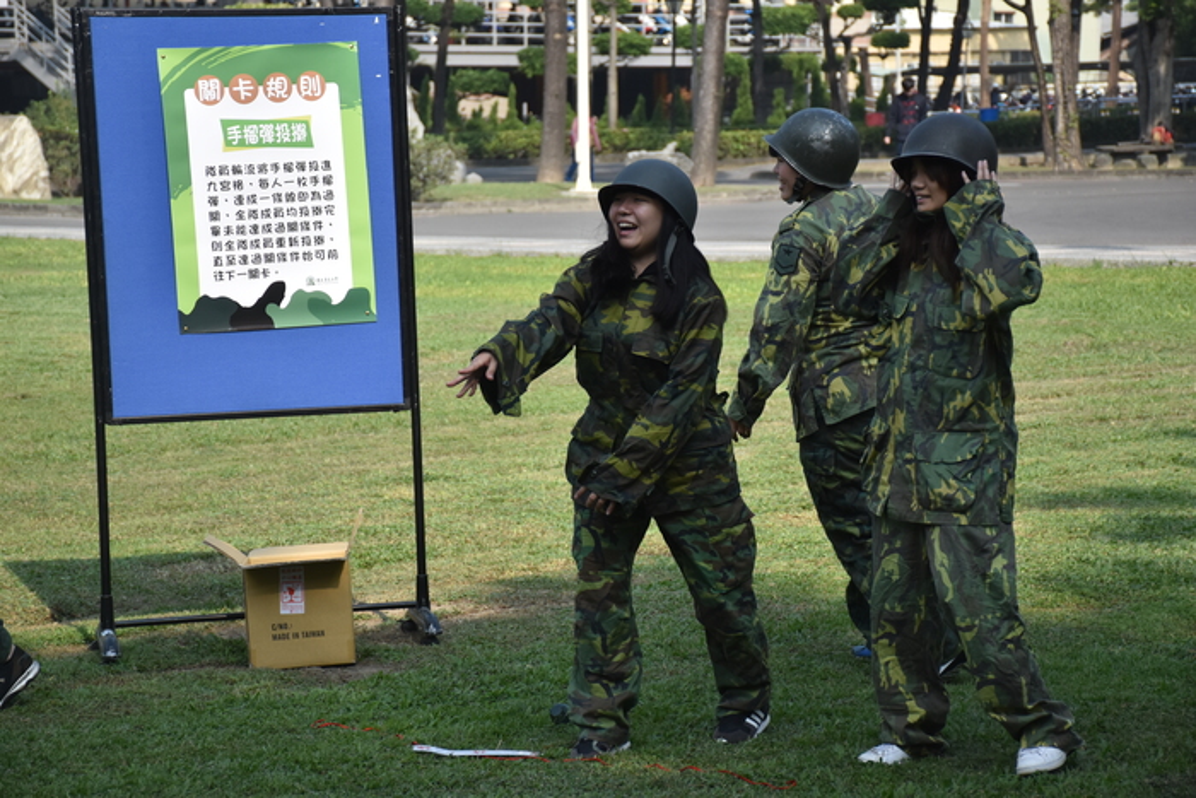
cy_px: 399
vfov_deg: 12.2
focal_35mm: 112
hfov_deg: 18.2
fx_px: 3738
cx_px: 598
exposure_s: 1/1600
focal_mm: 75
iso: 400
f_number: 5.6
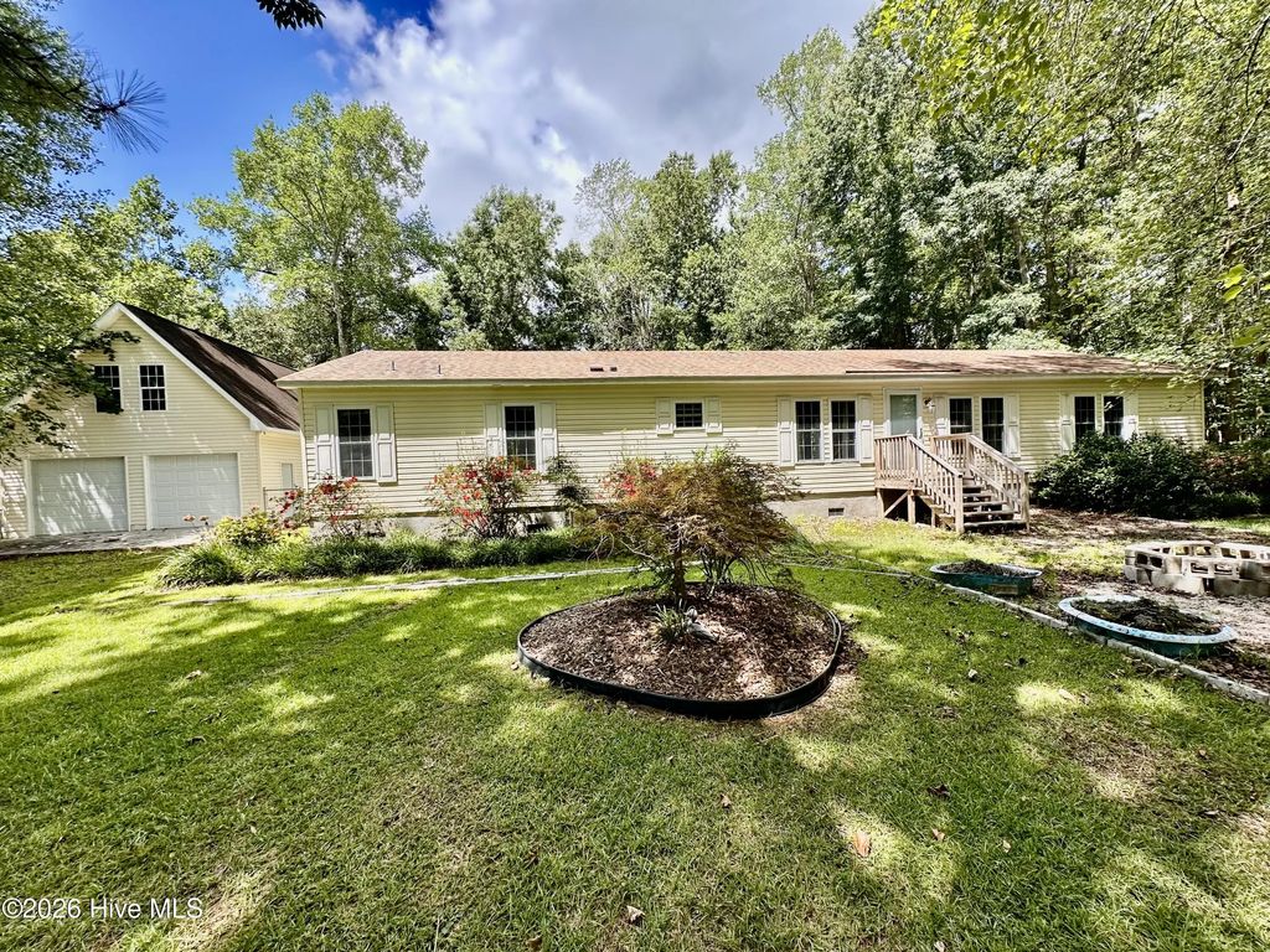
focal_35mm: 14
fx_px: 514
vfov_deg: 85.7
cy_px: 476
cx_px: 635
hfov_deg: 102.1
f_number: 2.2
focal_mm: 2.22
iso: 40
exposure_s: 1/703
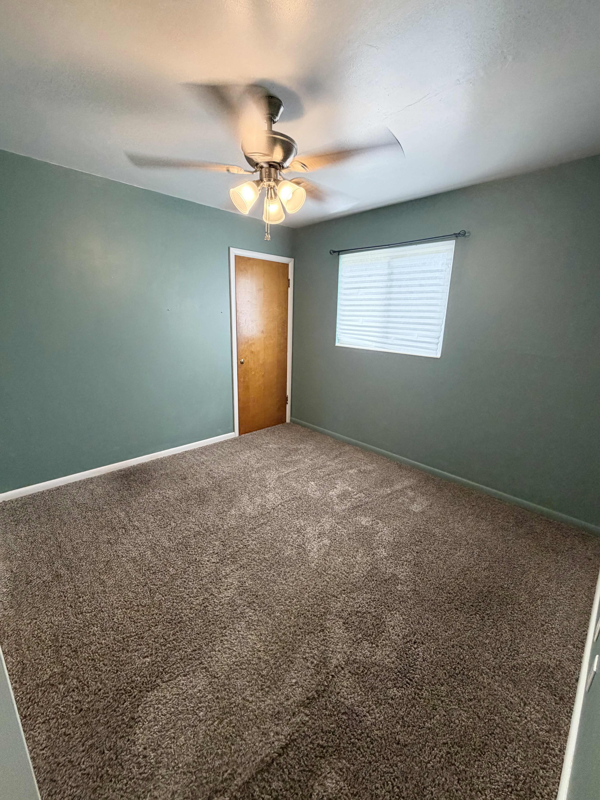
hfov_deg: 85.7
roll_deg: -2.0
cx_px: 300
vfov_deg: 102.1
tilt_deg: -13.9
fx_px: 324
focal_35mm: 14
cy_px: 400
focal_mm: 2.22
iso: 250
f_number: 2.2
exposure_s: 1/60
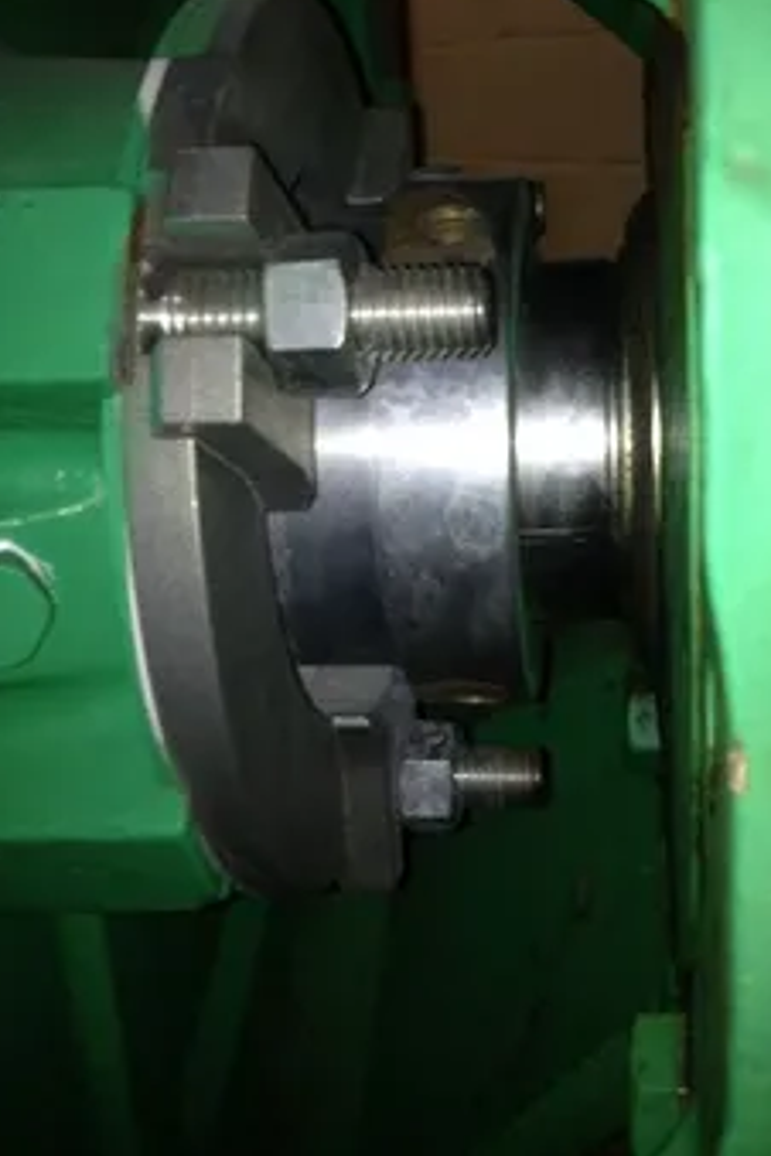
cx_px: 498
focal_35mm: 43
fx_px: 1381
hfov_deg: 31.0
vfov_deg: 45.3
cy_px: 481
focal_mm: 4.28
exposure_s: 1/43
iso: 50
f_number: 2.4
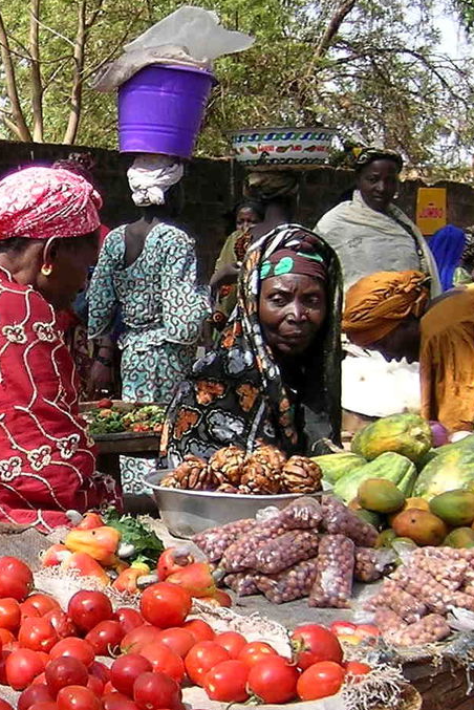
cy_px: 440
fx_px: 3374
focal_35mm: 171
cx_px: -41
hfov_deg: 8.0
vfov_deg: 12.0
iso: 50
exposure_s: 1/519
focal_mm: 5.8
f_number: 2.8
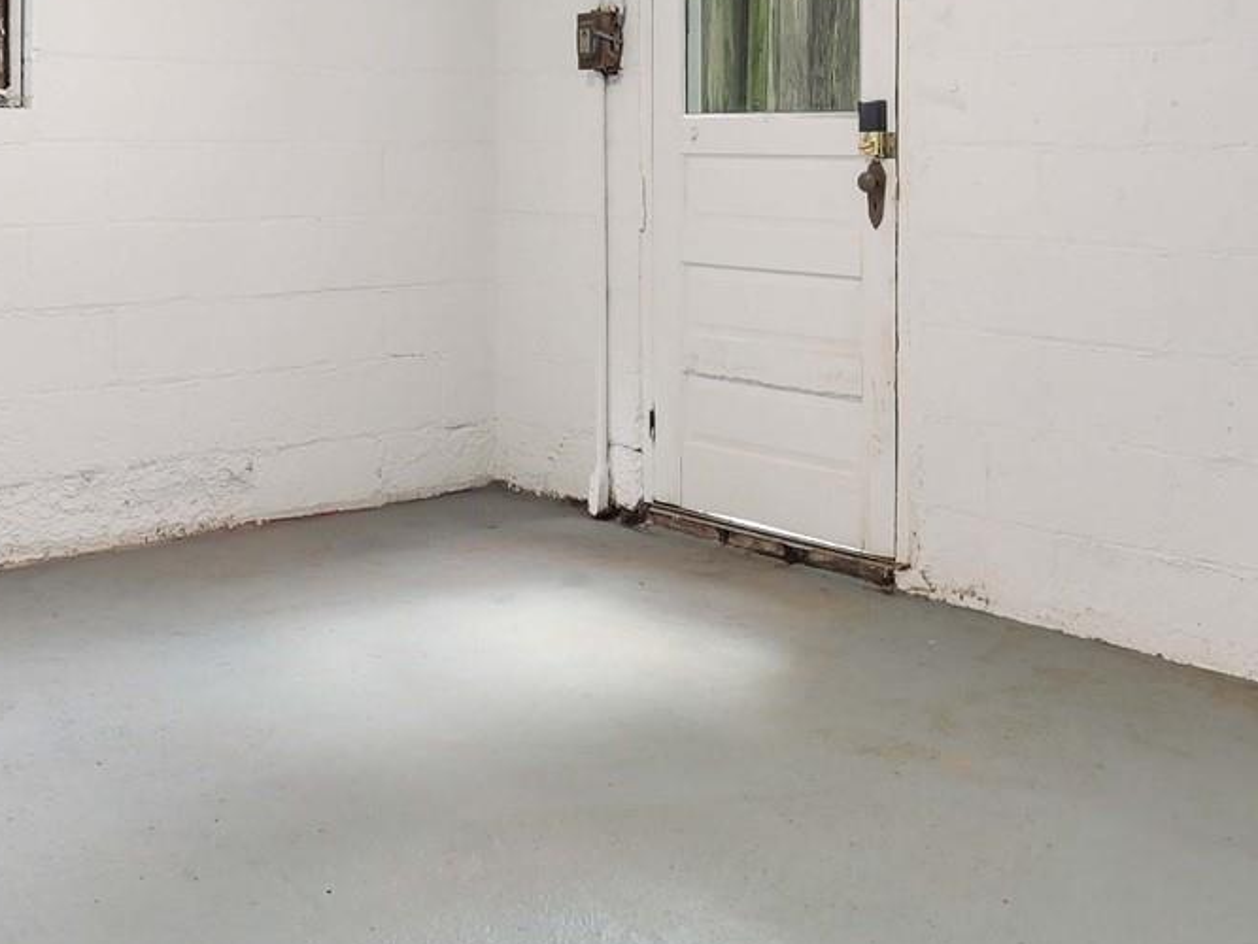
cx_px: 576
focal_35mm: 43
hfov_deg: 43.8
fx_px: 1563
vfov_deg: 32.5
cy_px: 155
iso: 800
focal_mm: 7
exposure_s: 1/15
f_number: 3.5
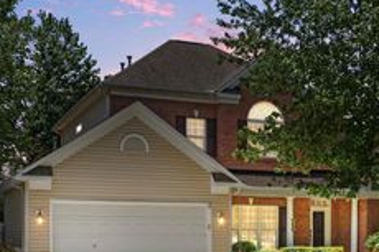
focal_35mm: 61
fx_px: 642
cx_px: 239
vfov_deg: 22.1
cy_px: 182
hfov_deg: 32.7
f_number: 10
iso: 64
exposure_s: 1/80
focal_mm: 28
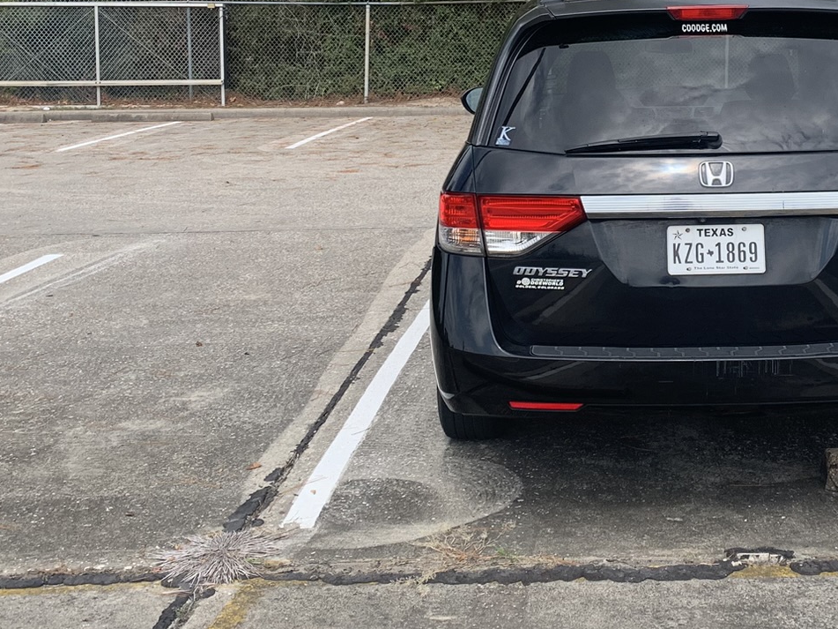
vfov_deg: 25.6
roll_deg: +0.2
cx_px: 659
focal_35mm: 56
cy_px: 121
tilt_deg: -3.7
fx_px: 1356
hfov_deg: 33.4
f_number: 1.8
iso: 25
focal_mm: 4.25
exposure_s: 1/1536
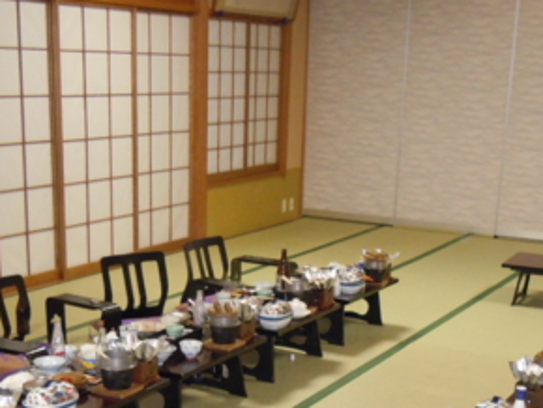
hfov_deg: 31.2
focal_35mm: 62
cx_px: 268
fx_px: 973
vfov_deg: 23.1
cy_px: 361
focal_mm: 5.4
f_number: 3.5
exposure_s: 1/30
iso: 400
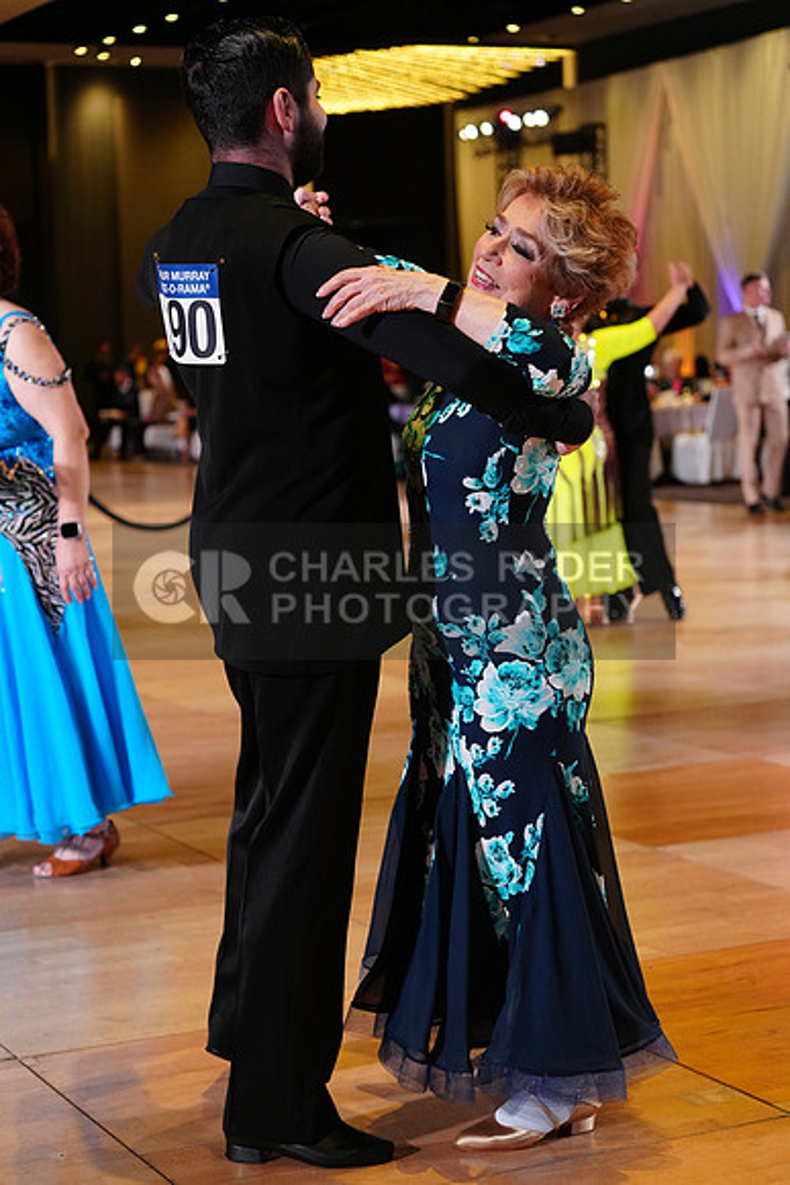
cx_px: 395
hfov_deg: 19.5
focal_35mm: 70
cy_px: 592
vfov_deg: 28.8
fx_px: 2303
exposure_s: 1/400
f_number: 4
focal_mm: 70
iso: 2500
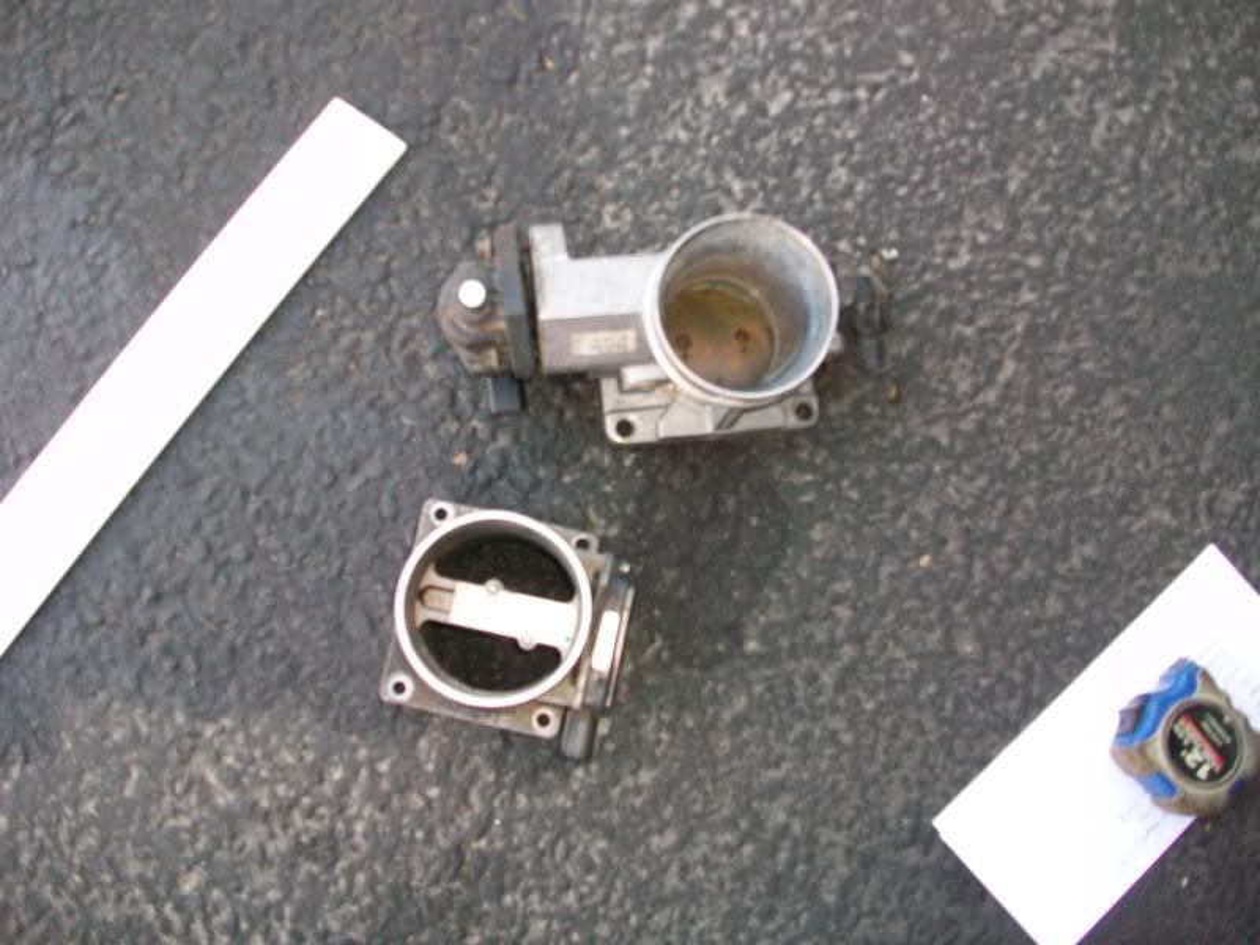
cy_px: 472
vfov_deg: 44.2
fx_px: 1165
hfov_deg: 56.8
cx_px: 630
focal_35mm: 32
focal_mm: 5.7
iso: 120
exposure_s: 1/60
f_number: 2.8
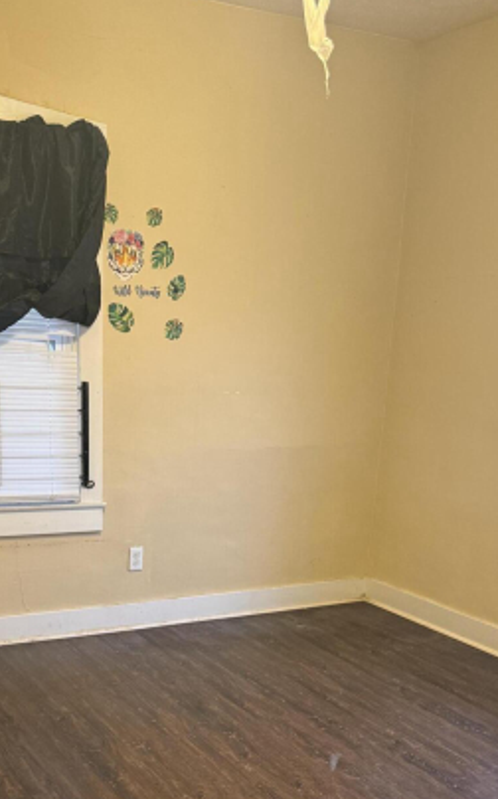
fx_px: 913
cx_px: 186
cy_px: 634
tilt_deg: -17.3
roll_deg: -2.8
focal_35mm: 42
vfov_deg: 45.0
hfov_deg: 30.4
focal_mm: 6.76
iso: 320
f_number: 1.78
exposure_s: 1/60
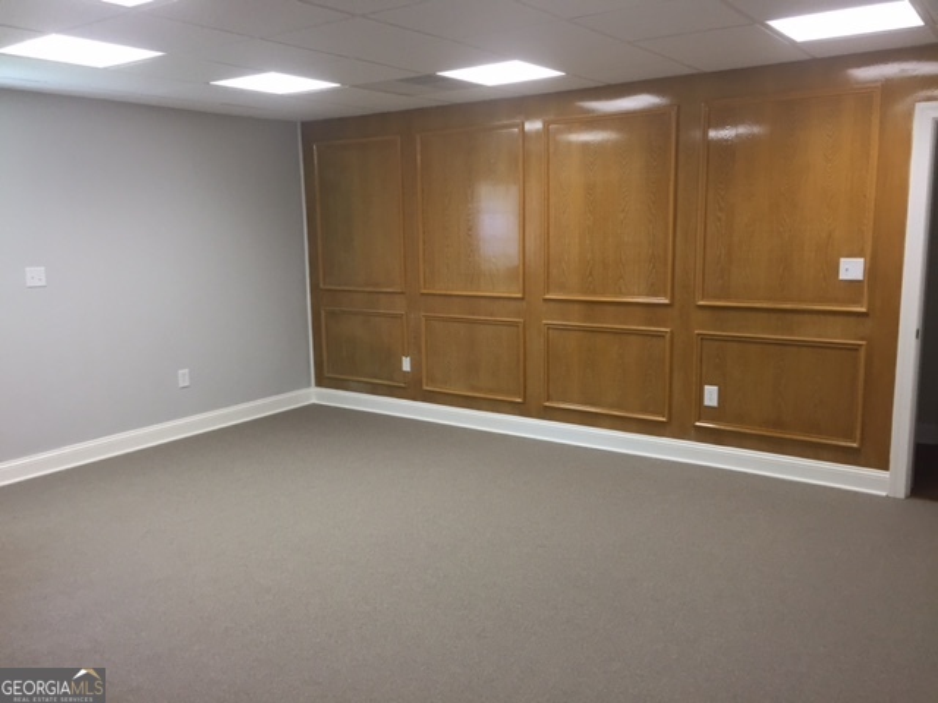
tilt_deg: -7.9
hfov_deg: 61.7
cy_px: 352
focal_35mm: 29
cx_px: 469
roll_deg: -0.9
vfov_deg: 48.2
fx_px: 786
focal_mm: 4.15
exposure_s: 1/30
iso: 40
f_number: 2.2
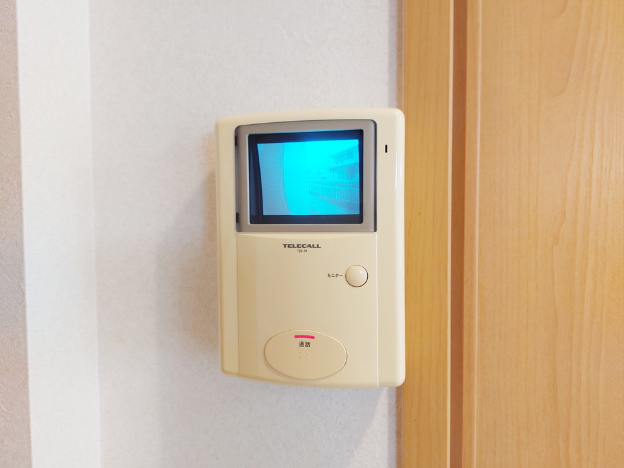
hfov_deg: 71.6
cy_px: 234
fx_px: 433
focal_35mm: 24
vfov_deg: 56.8
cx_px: 312
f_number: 1.8
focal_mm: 5.23
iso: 40
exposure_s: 1/24
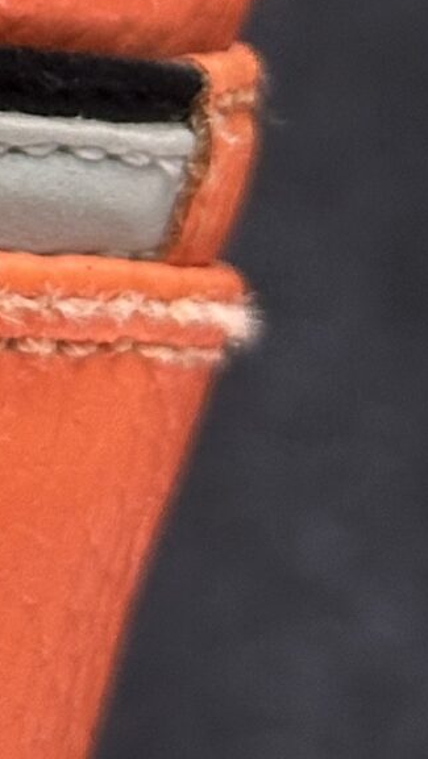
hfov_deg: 5.0
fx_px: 4676
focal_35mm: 232
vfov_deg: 9.0
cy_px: -399
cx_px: -789
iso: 250
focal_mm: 6.86
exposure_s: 1/36
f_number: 1.78
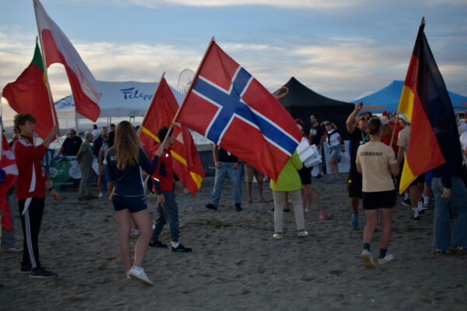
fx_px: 564
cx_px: 234
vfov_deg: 30.8
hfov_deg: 45.0
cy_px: 156
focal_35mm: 44
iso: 160
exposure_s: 1/200
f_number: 4.2
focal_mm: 29
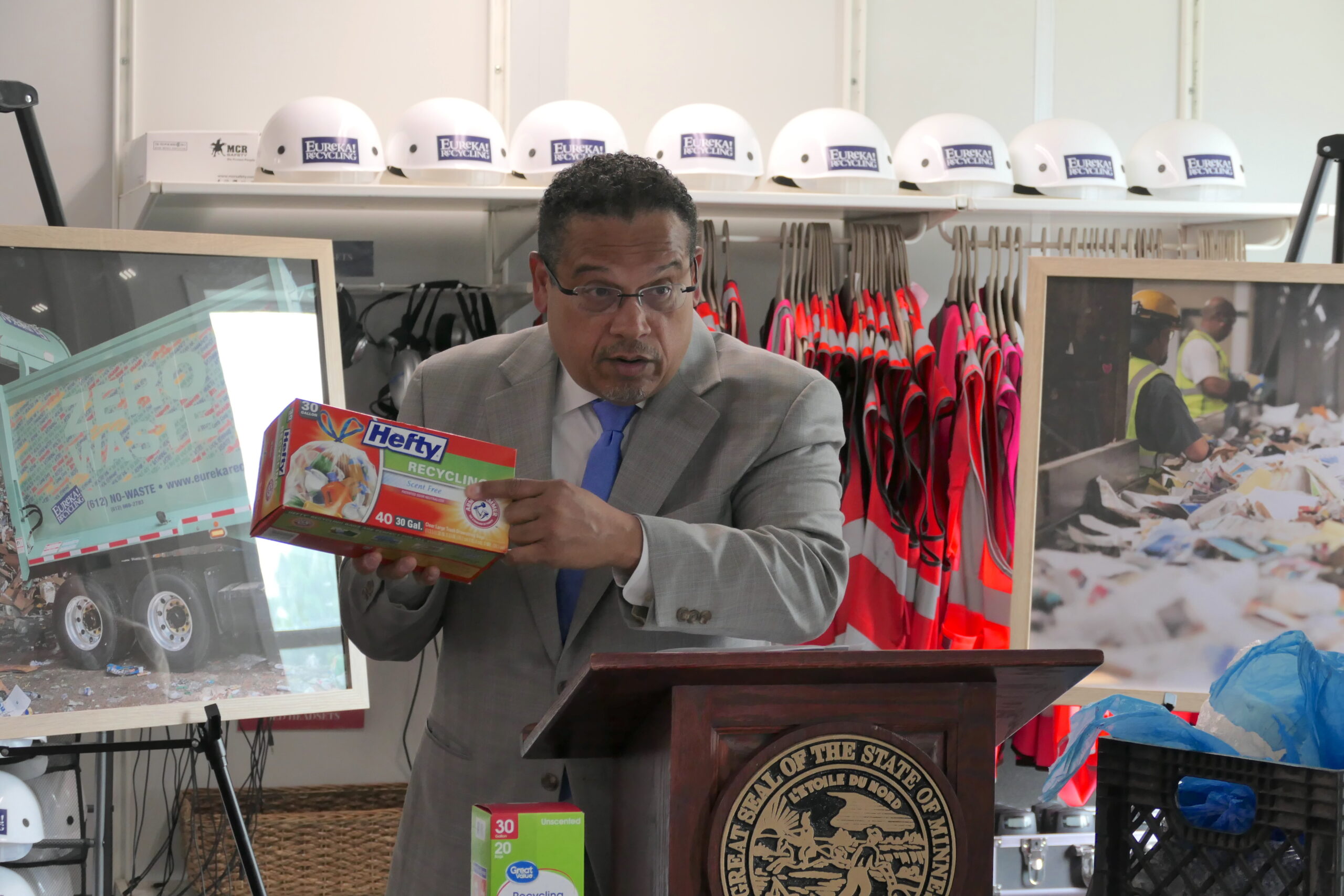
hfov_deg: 22.6
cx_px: 672
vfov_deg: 15.2
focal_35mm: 90
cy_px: 448
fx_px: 3360
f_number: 3.8
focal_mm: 32.65
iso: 640
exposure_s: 1/80
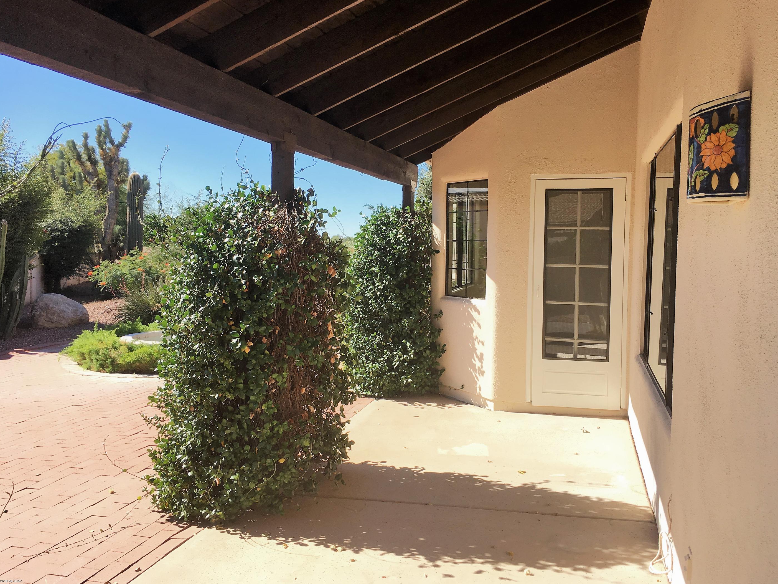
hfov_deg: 58.3
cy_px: 289
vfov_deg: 45.4
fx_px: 697
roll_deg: -1.6
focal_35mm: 31
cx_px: 412
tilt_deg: -3.8
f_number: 2.2
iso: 25
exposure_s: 1/938
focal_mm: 4.15
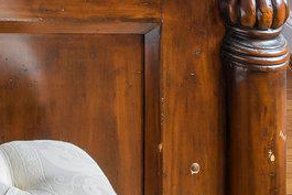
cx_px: -253
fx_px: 876
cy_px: -367
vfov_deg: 9.9
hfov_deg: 15.8
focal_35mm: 108
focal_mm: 14
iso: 400
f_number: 8
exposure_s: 1/15
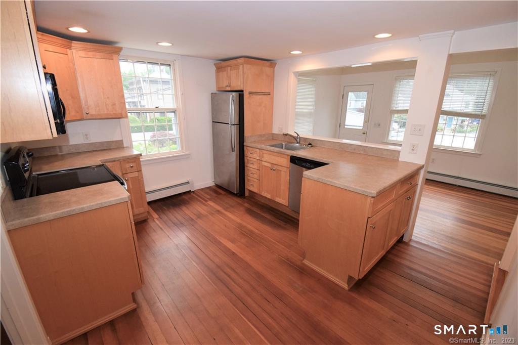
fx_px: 216
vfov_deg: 77.3
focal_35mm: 15
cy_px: 172
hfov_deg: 100.4
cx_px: 259
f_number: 6.3
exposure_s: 1/160
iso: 1600
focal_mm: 10
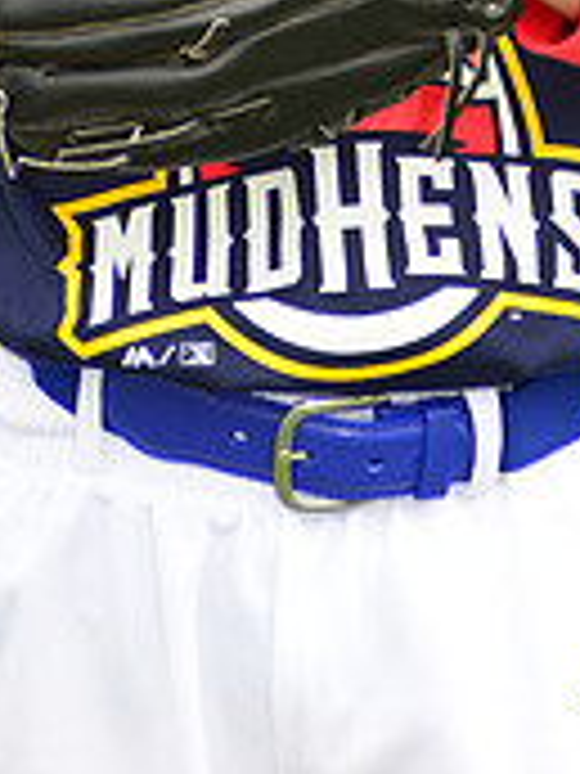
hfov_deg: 2.3
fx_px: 14499
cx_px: 353
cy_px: -500
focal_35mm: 649
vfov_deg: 3.0
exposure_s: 1/200
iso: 250
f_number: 8
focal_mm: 200
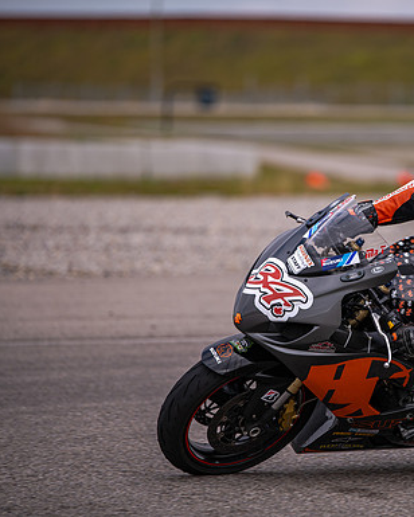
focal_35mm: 283
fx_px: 4334
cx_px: 352
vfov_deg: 6.8
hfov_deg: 5.5
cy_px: 258
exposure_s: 1/1600
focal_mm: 200
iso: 72
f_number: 2.8
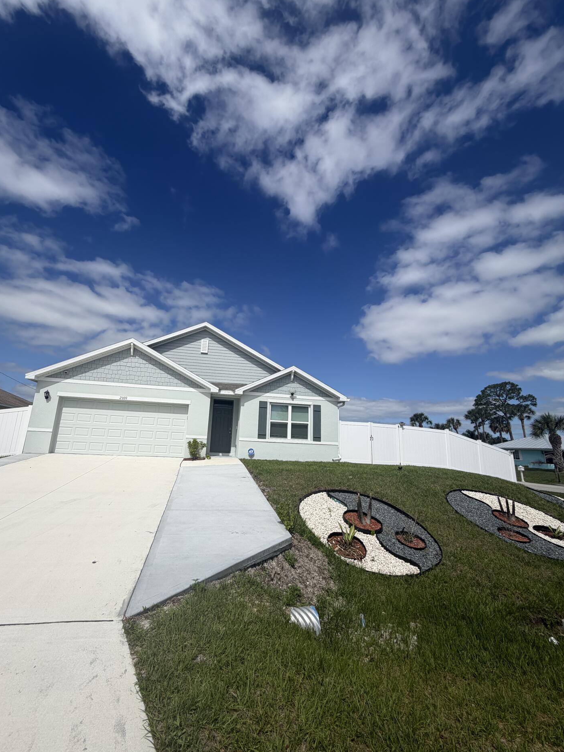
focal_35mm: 15
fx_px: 326
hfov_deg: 81.6
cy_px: 373
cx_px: 262
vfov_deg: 98.2
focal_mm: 2.22
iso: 20
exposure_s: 1/2024
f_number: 2.2
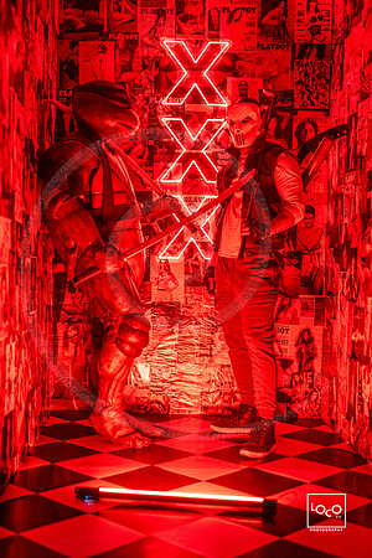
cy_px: 279
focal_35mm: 50
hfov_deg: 27.0
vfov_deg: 39.6
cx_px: 186
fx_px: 775
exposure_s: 1/250
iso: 1250
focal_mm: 50
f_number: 1.8
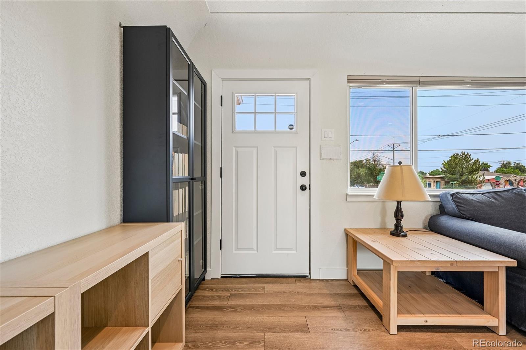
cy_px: 175
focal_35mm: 14
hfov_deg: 104.3
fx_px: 205
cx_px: 263
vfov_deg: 81.2
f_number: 10
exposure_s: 1/15
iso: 72
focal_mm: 14
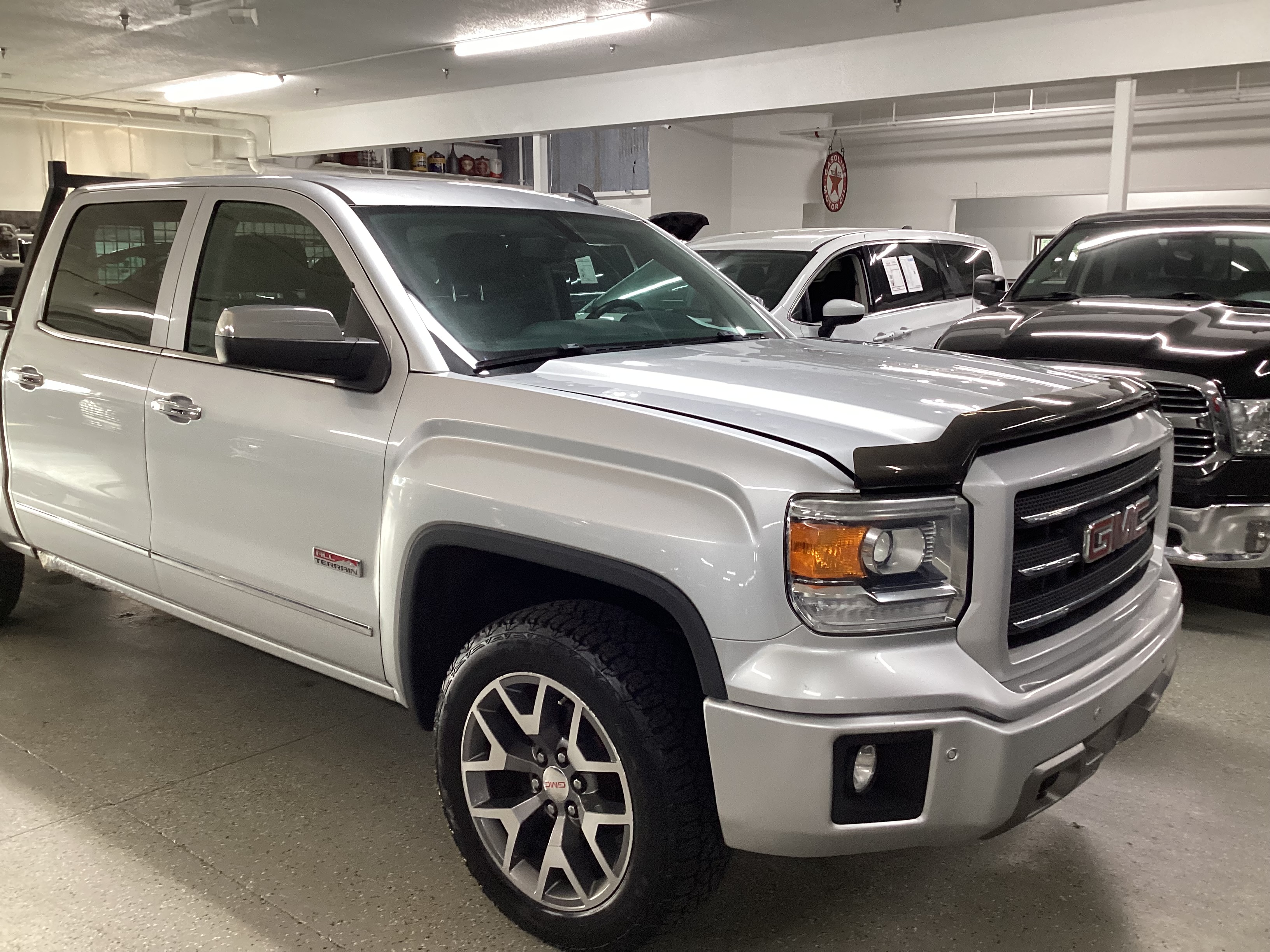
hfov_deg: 58.4
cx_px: 635
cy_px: 476
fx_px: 1137
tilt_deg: -12.6
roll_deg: +0.4
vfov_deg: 45.4
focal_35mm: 31
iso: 160
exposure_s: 1/60
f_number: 2.4
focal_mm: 3.3
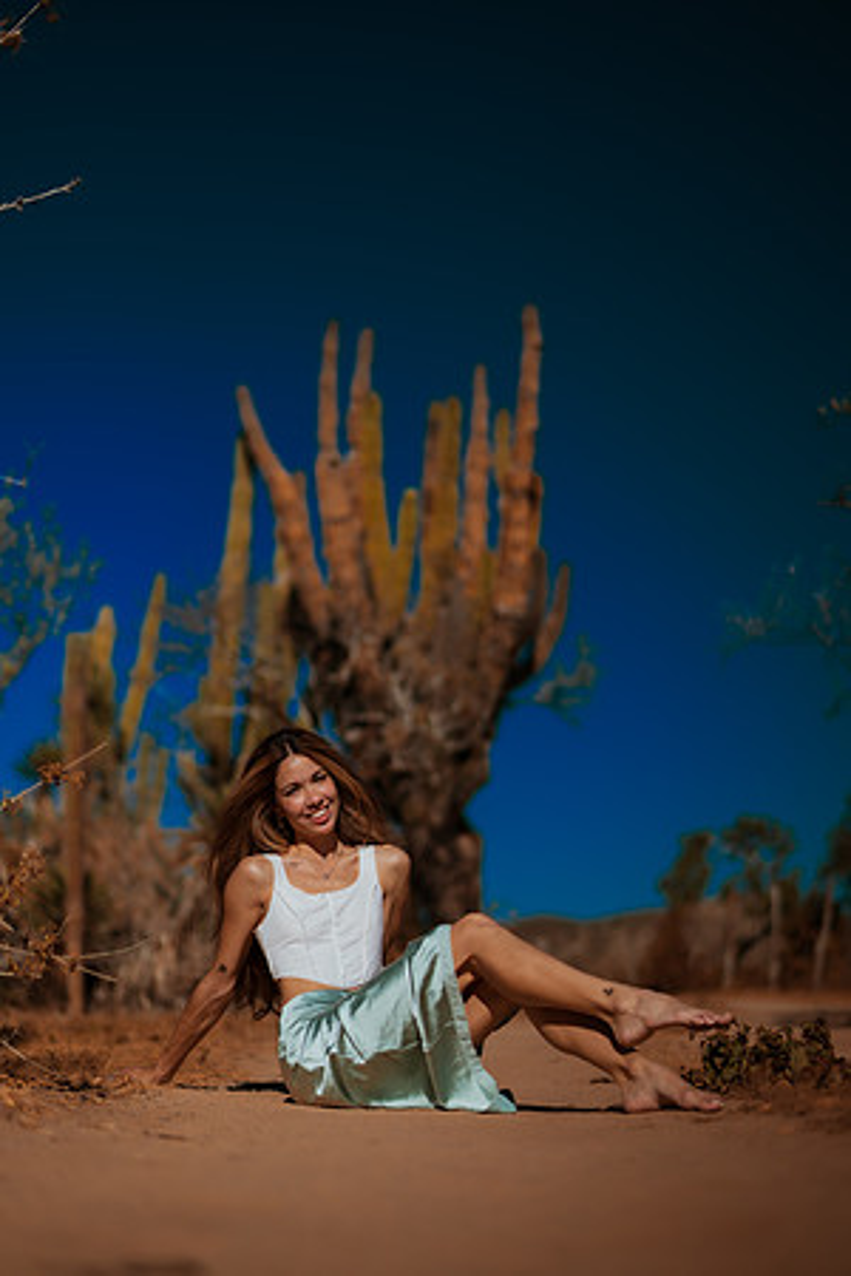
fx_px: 2056
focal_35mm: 58
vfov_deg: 34.5
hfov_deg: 23.4
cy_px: 638
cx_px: 426
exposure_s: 1/8000
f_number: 1.8
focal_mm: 58
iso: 50
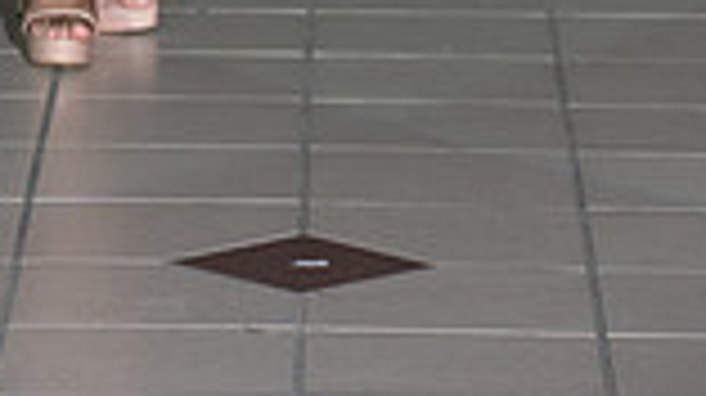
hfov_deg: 5.7
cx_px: 103
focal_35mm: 376
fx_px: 7033
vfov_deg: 3.2
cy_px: -598
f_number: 5.6
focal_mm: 125
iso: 1250
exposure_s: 1/160
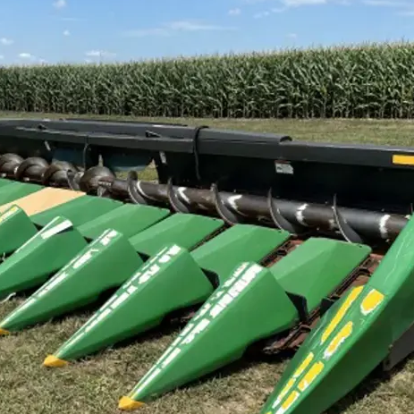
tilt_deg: -14.2
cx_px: 138
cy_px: 246
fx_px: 595
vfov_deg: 38.2
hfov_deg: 37.9
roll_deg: -0.3
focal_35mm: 44
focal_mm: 6.86
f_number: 1.78
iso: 80
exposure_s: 1/4762
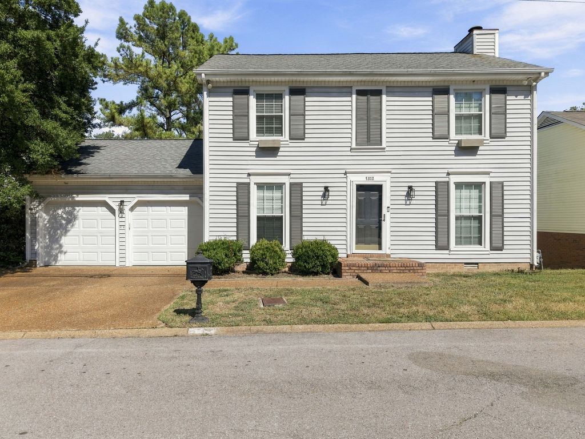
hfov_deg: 71.6
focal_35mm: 24
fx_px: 406
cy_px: 220
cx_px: 292
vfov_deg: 56.8
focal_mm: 8.7
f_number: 1.8
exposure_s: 1/125
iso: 110
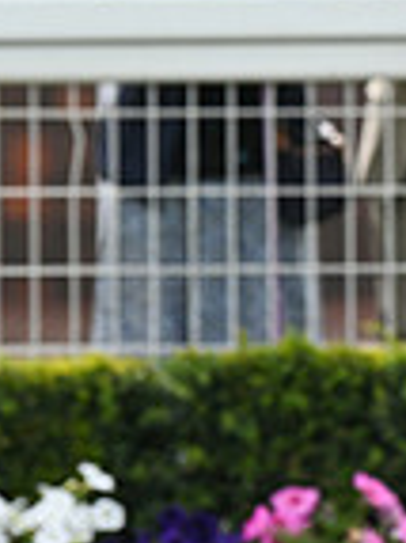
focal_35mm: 781
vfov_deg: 2.5
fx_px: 12232
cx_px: 1074
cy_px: -13
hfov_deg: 1.9
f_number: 5.6
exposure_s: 1/800
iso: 400
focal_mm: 200
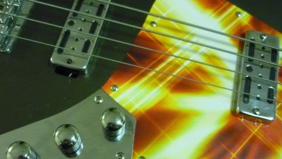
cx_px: 134
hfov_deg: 50.4
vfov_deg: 29.7
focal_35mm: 40
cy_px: 84
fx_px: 299
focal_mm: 5.5
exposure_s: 1/50
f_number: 2.8
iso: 800
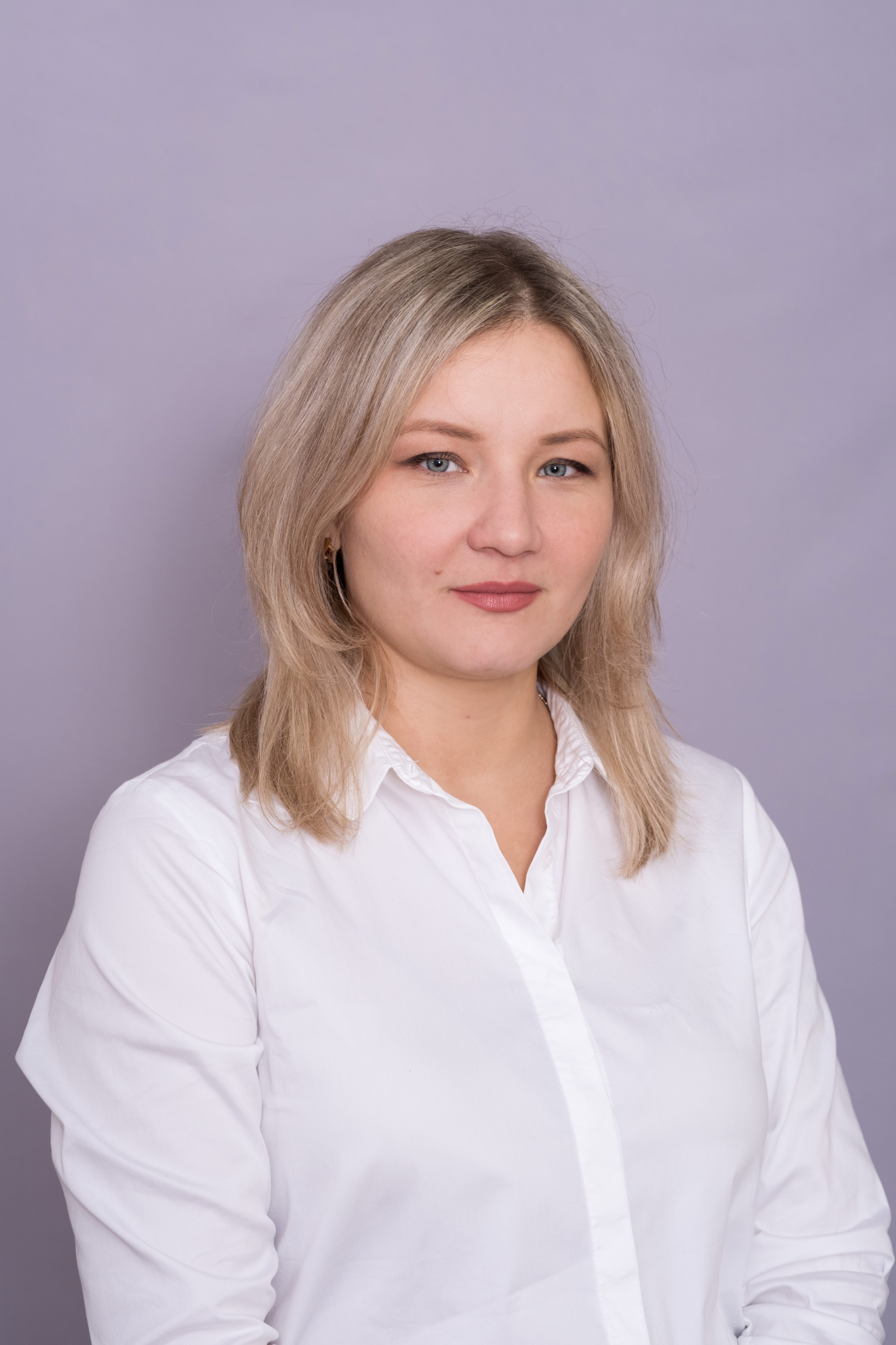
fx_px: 3136
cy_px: 672
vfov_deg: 24.2
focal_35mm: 84
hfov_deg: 16.3
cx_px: 448
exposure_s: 1/160
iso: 320
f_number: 5
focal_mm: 56
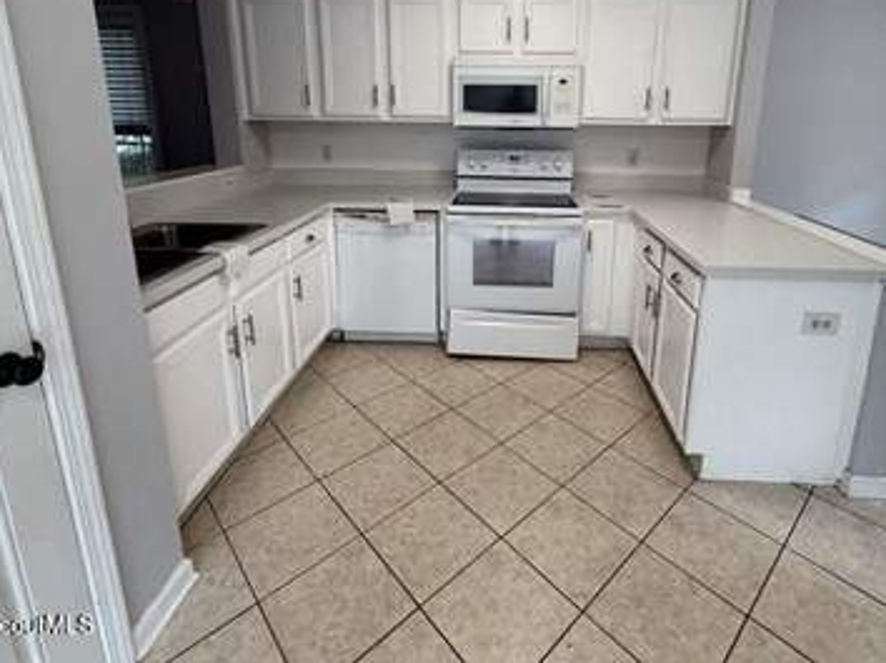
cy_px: 215
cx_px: 493
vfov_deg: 66.6
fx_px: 486
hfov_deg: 84.4
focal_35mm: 19
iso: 160
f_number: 2.2
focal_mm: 2.22
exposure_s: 1/120
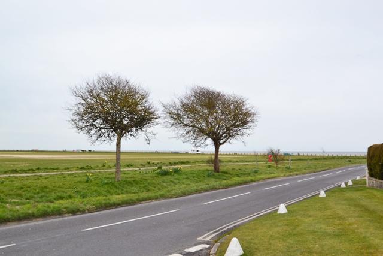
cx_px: 192
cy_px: 128
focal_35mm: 36
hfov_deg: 53.1
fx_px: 383
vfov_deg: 36.9
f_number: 9
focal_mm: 24
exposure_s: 1/160
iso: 400
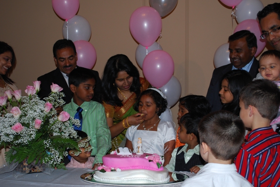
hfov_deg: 39.6
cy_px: 100
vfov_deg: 27.1
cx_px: 141
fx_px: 389
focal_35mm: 50
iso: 200
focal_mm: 30
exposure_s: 1/60
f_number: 4.8
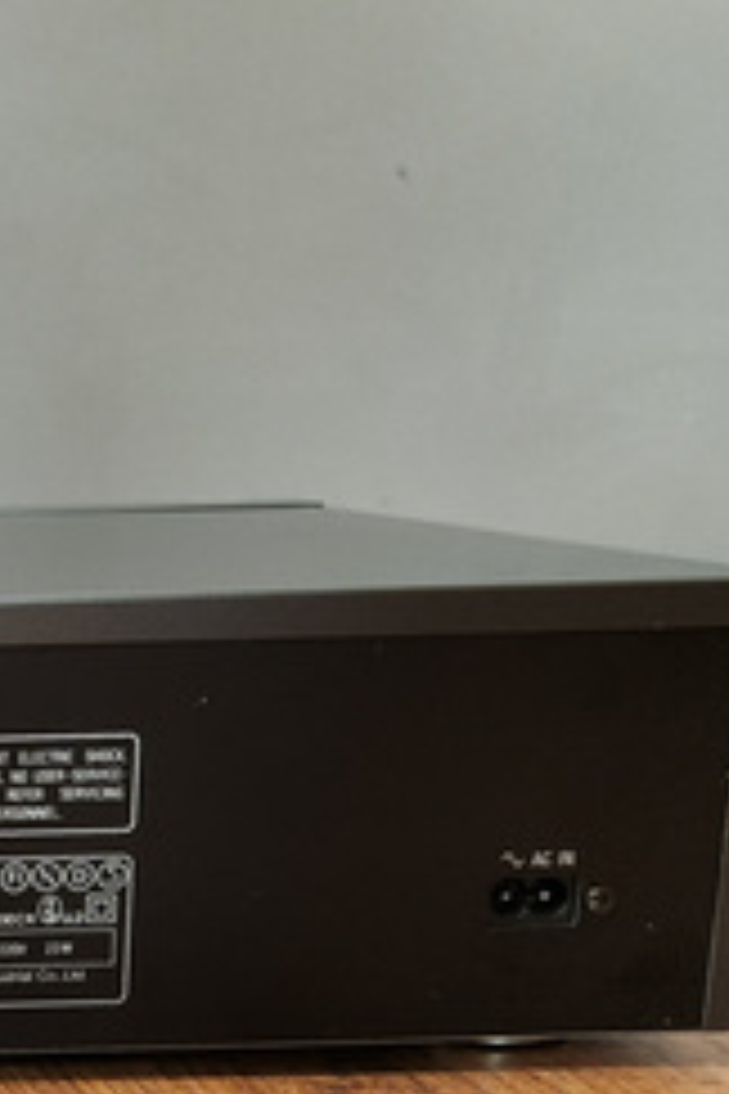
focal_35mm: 59
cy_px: 824
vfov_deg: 33.2
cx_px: -387
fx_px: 1792
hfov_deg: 19.7
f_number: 1.8
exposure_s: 1/50
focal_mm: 5.4
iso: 640
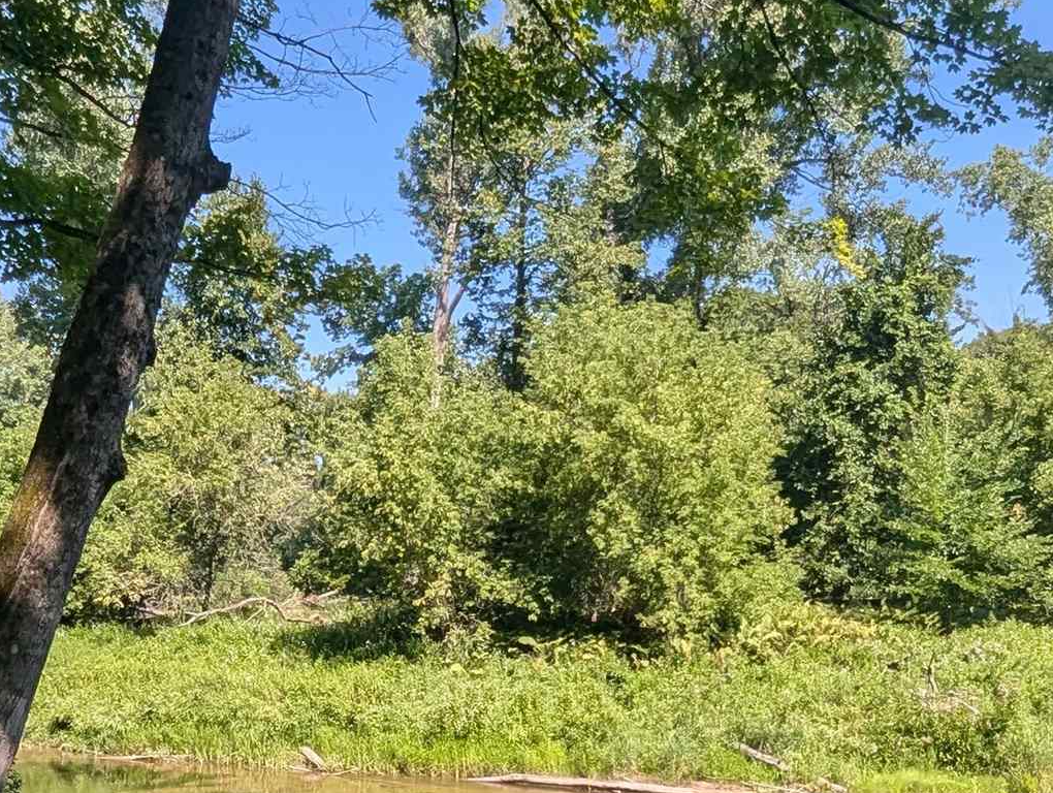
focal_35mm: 39
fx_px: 1188
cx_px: 519
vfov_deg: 35.3
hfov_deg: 47.8
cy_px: 672
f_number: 2.2
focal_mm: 1.95
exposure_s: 1/614
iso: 45
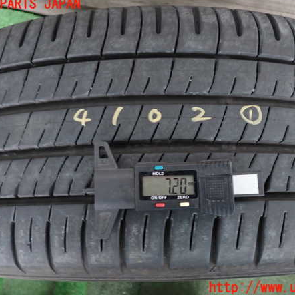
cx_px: 160
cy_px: 146
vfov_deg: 46.0
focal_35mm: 36
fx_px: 347
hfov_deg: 46.0
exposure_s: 1/30
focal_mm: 5.4
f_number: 2.3
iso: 400
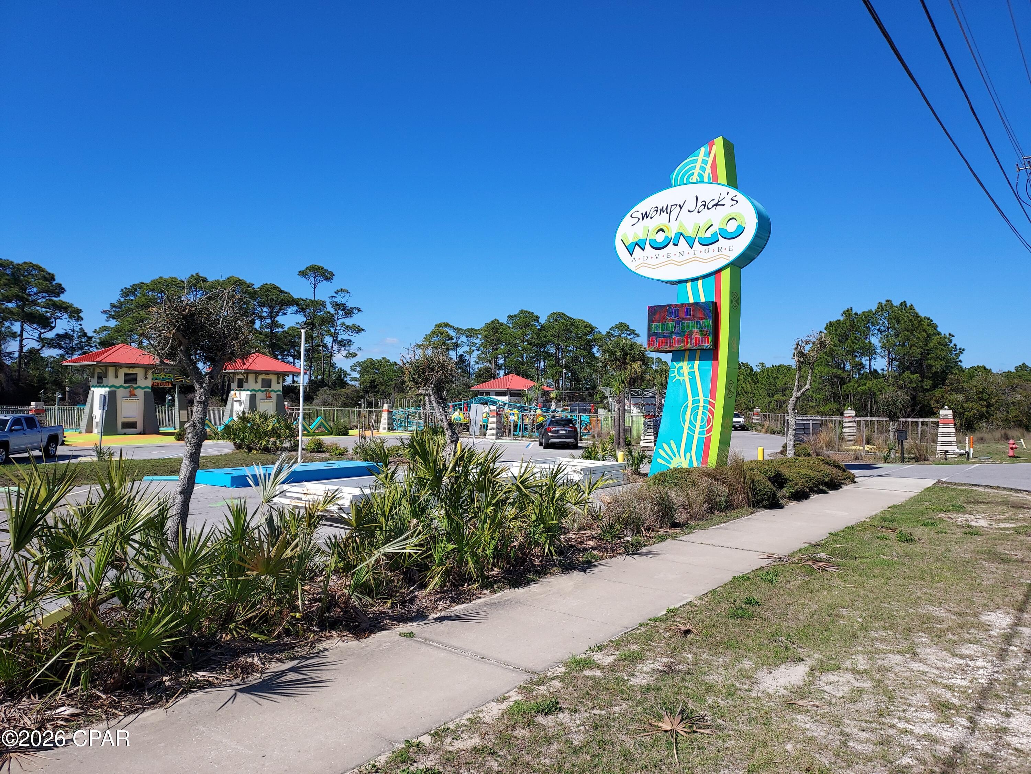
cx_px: 516
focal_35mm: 24
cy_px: 387
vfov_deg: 56.8
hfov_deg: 71.6
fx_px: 715
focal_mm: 4.6
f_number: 1.8
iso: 40
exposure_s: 1/1353
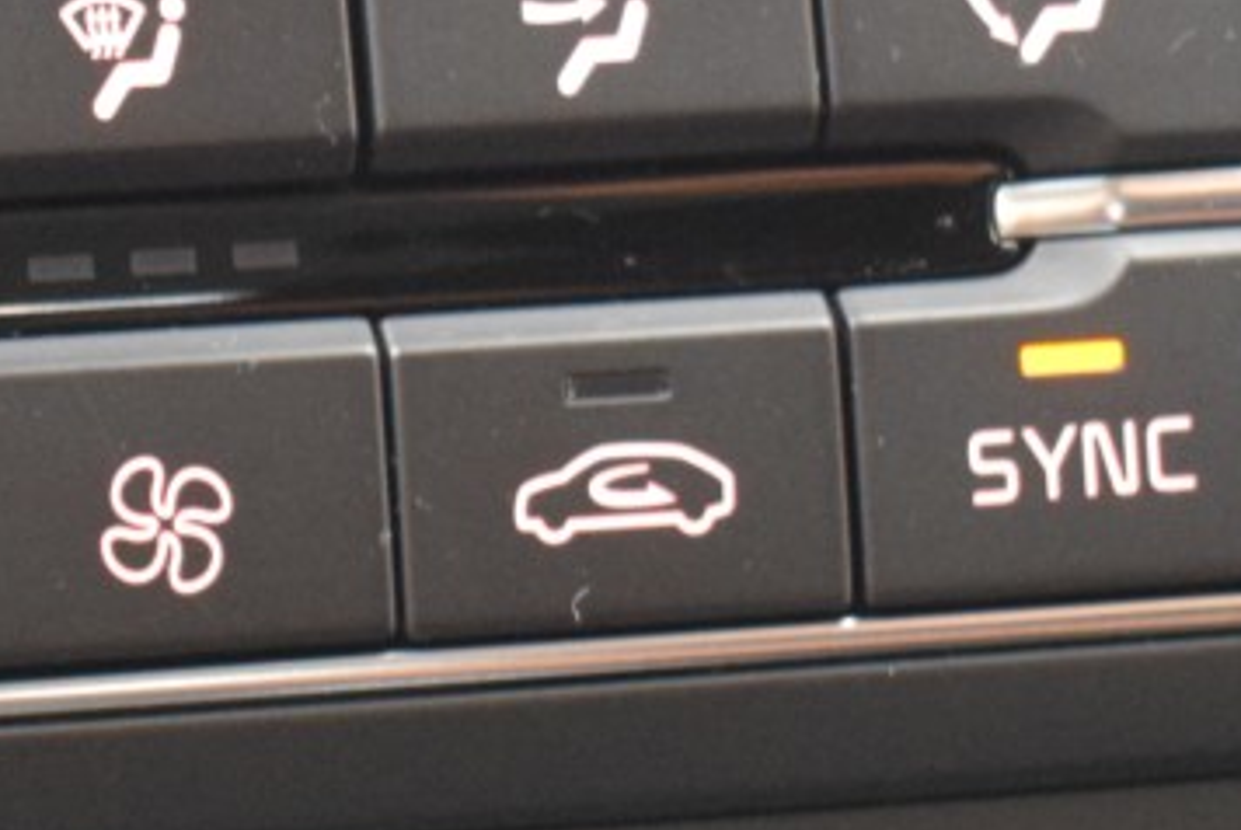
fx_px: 6969
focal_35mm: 202
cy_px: 272
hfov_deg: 10.0
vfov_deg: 6.8
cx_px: -216
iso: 3200
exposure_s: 1/13
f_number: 4.5
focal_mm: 32
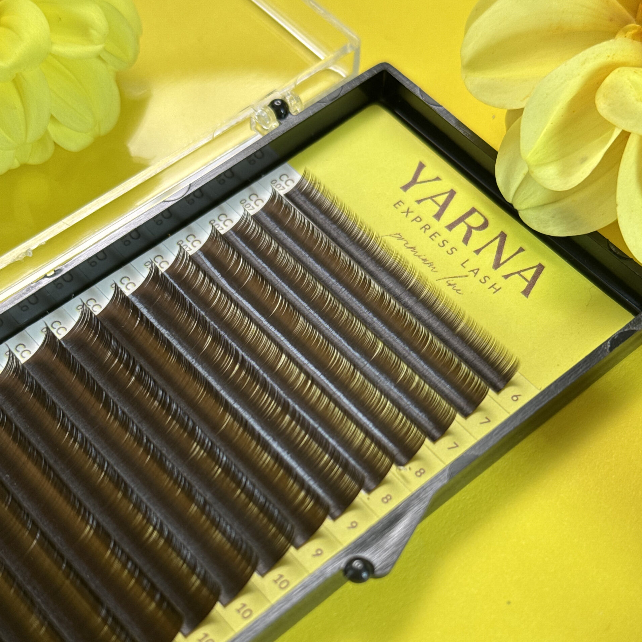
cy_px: 408
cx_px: 323
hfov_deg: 30.0
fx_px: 1196
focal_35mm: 57
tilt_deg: -59.3
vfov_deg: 29.9
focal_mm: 6.76
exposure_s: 1/242
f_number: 1.78
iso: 64
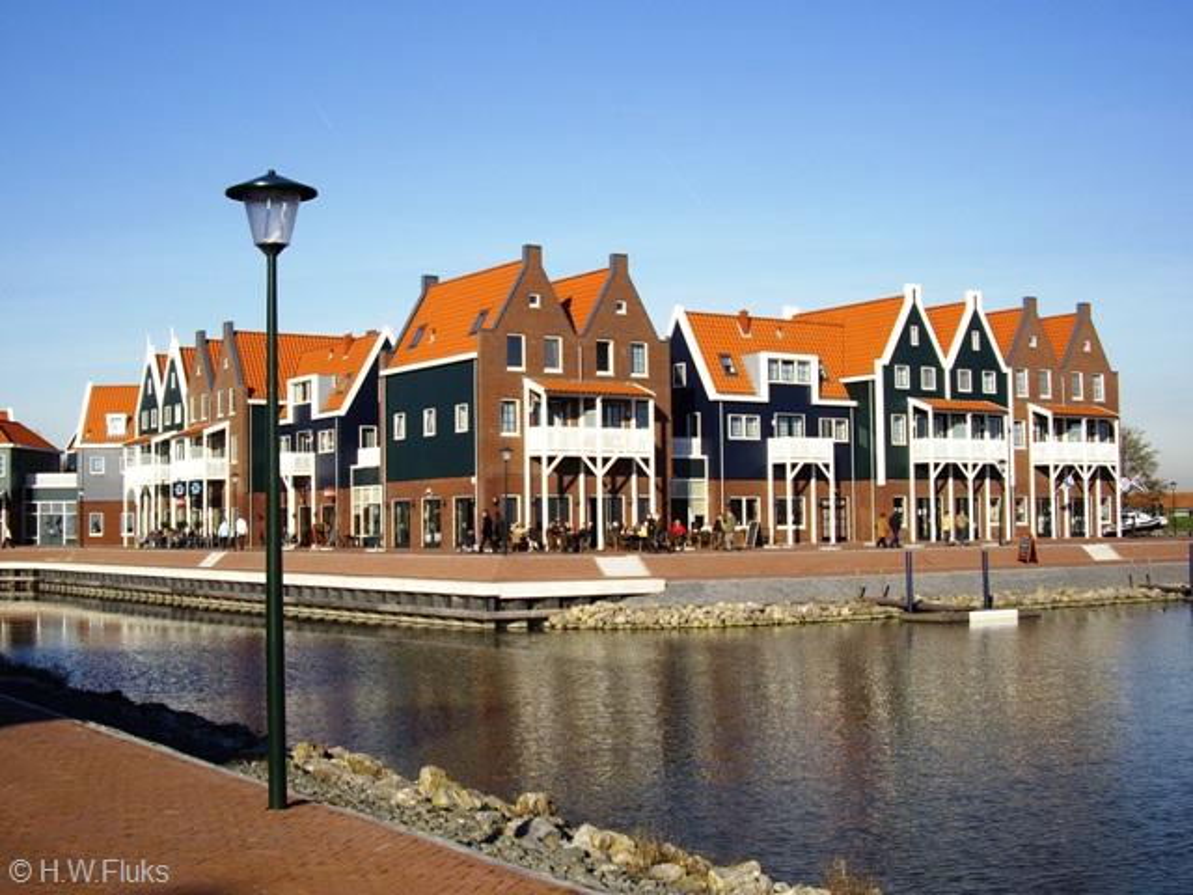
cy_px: 448
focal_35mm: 38
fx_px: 1310
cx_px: 596
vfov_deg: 37.7
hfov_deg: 49.0
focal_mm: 7.9
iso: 64
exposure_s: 1/125
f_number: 8
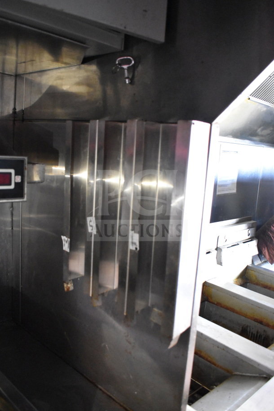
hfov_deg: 43.6
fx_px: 342
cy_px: 206
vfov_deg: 61.9
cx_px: 137
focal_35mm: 30
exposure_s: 1/30
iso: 7200
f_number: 3.8
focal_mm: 20
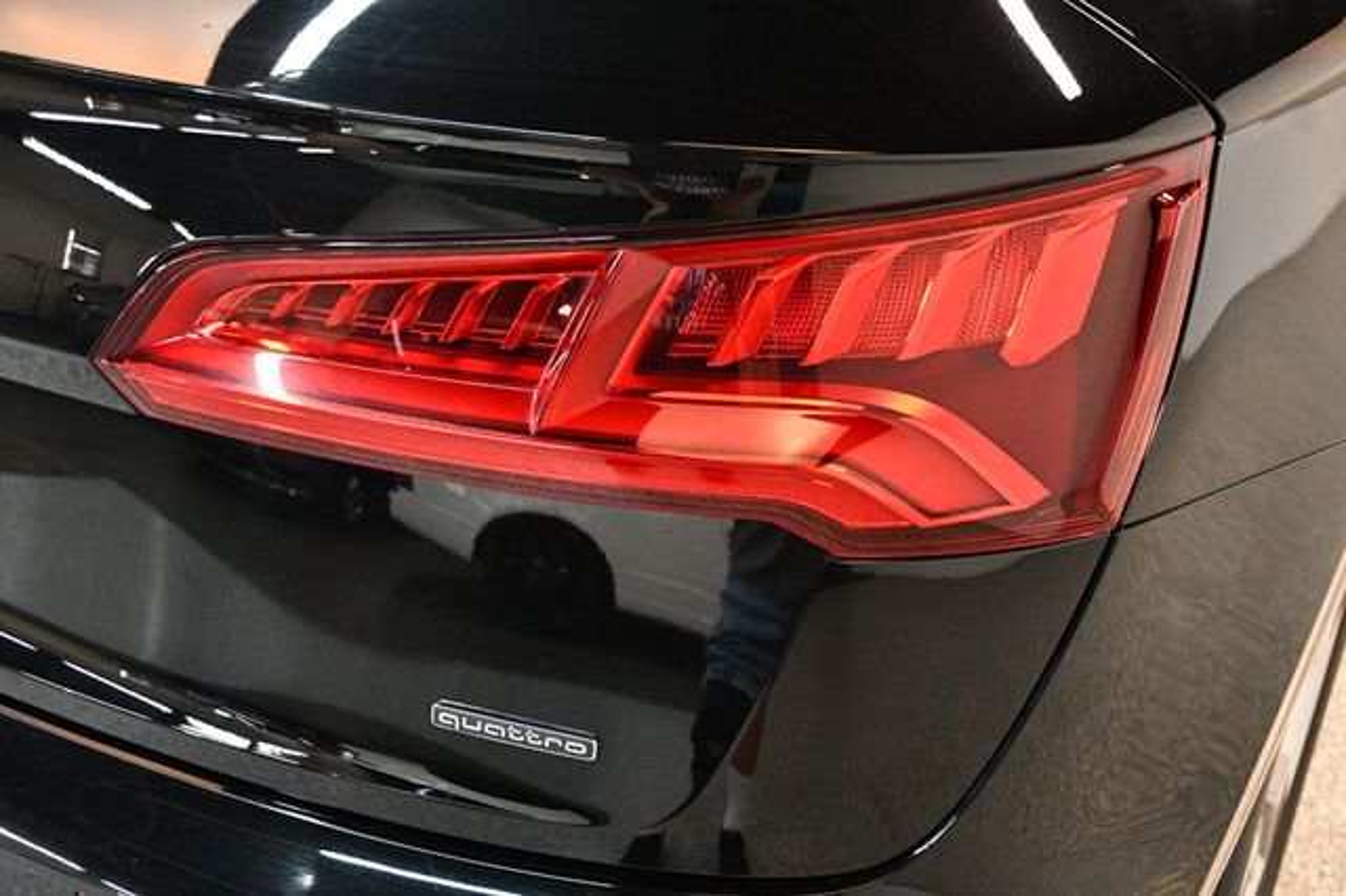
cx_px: 673
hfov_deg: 49.6
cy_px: 448
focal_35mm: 39
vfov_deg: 34.2
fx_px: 1457
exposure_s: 1/80
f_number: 3.8
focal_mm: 26
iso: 3200
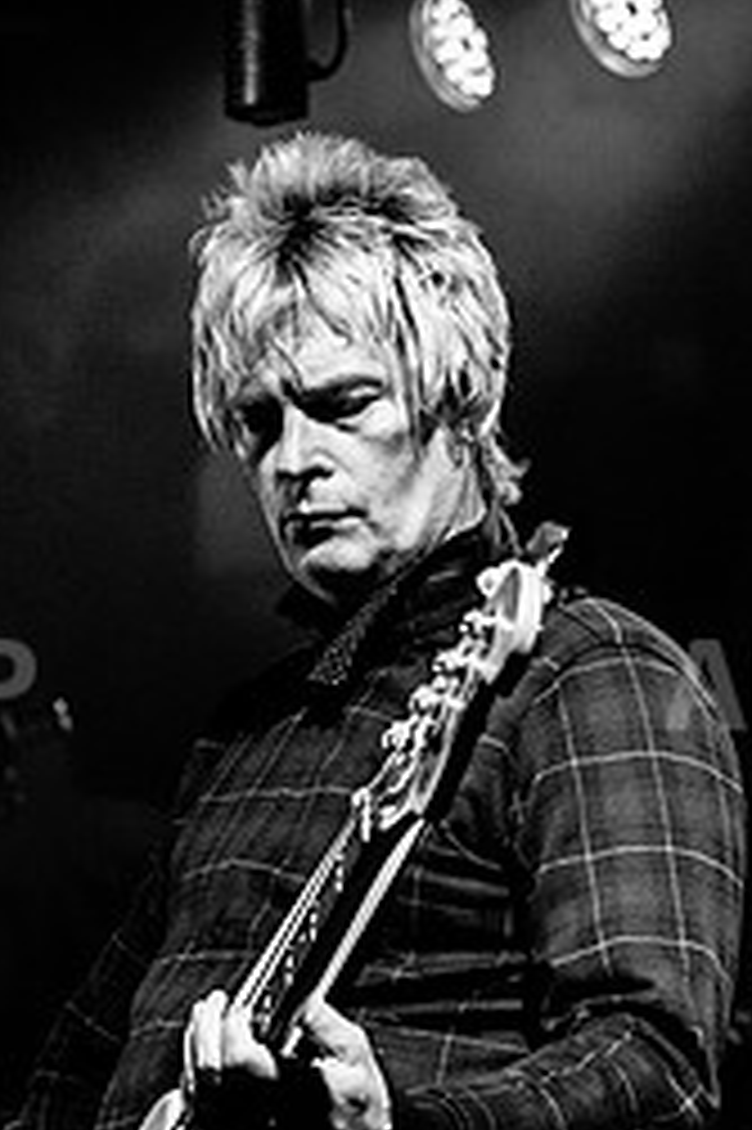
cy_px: 986
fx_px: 5616
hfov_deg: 7.7
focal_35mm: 179
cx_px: 349
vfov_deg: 11.4
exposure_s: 1/1000
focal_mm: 100
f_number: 5.6
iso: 6400
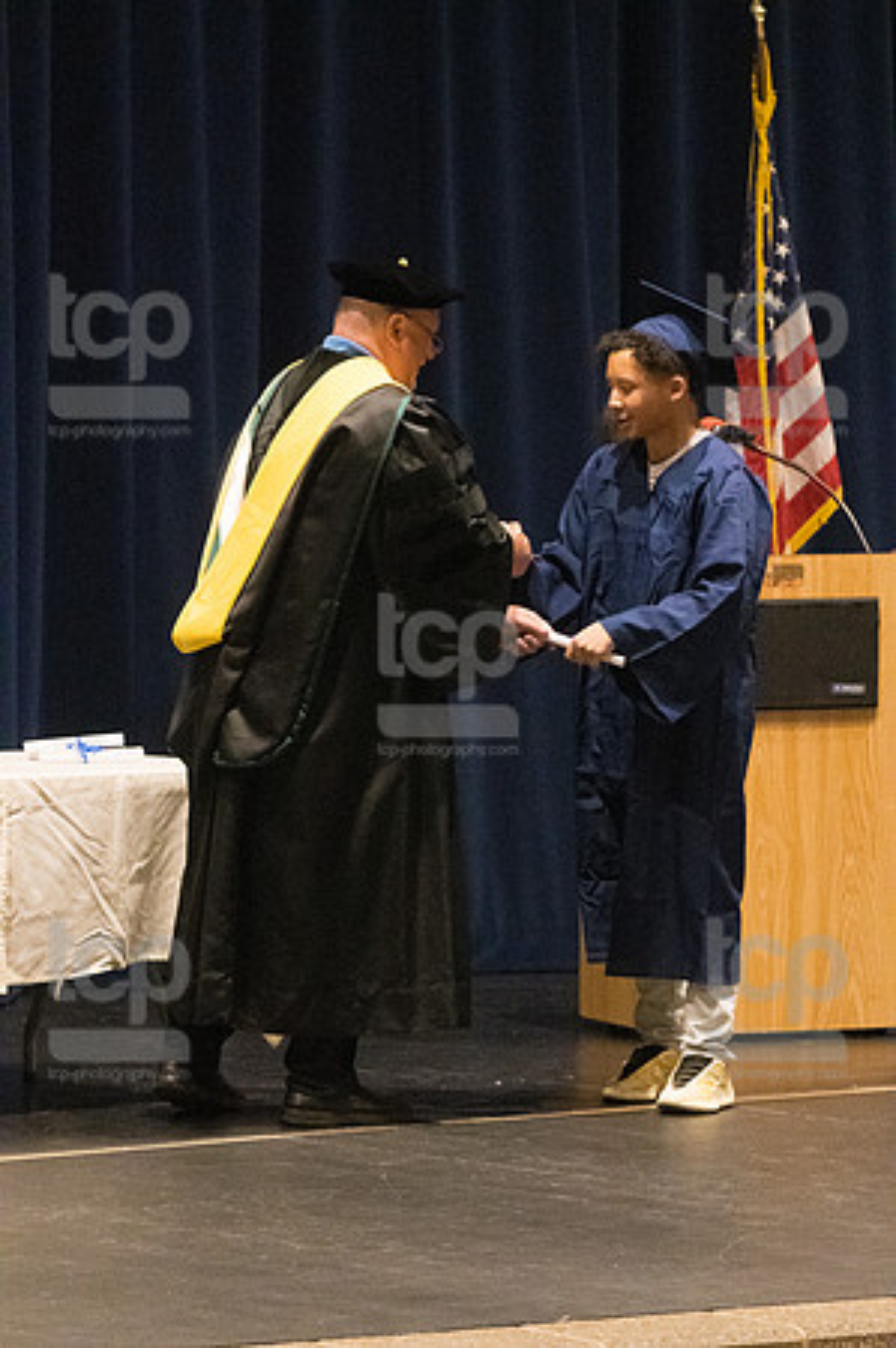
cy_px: 674
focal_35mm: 217
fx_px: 8119
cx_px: 448
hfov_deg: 6.3
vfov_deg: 9.5
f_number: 4.5
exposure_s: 1/250
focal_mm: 145
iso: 8000
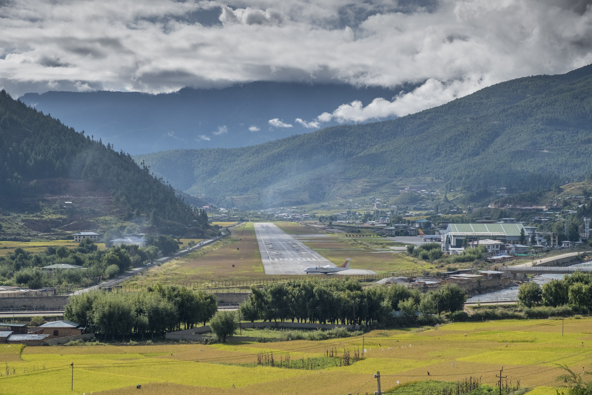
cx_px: 296
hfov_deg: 24.5
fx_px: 1365
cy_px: 198
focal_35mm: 83
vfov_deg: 16.5
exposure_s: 1/1000
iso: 400
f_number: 8
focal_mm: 55
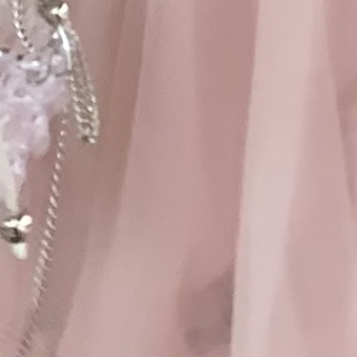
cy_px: -730
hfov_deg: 7.9
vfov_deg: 7.1
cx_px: 257
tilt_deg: -5.1
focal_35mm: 221
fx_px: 2579
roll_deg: +2.3
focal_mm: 4.25
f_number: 1.8
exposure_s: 1/60
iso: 160
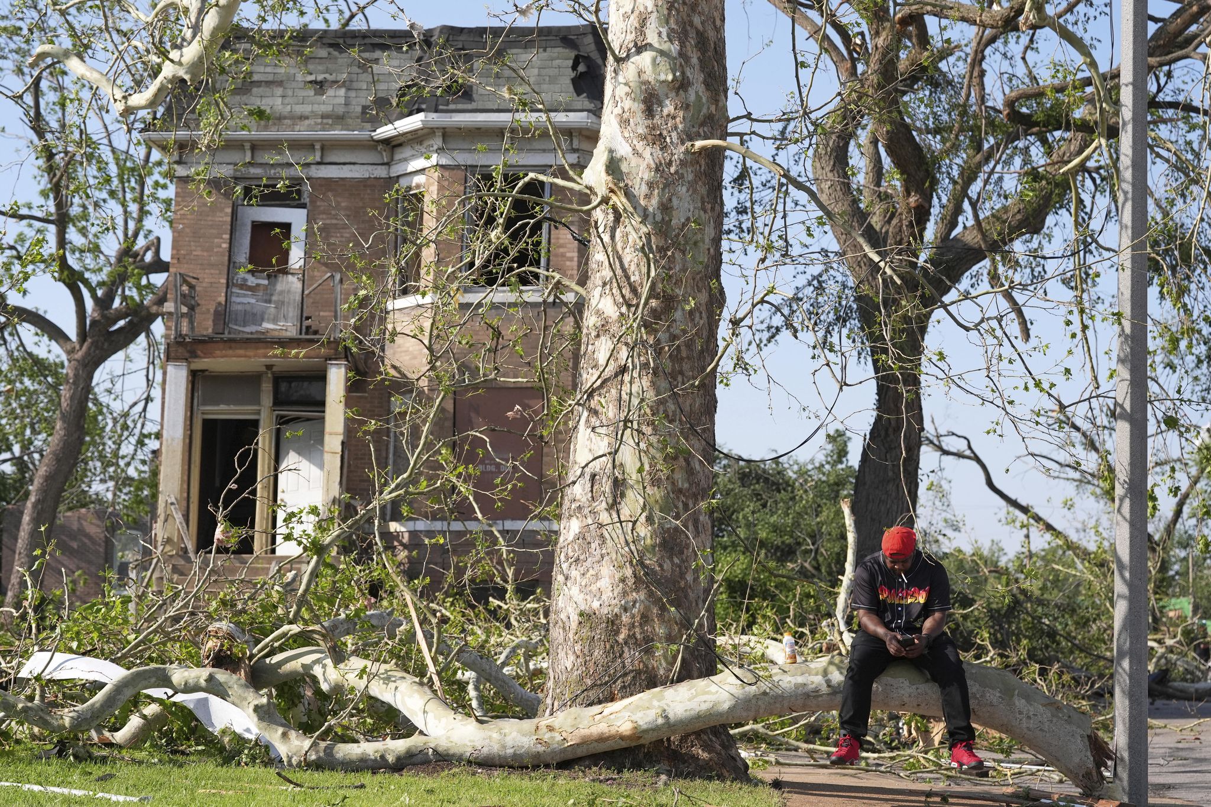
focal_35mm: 70
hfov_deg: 28.8
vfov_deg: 19.5
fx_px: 2354
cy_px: 404
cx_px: 606
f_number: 4.5
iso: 800
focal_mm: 70
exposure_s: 1/6400
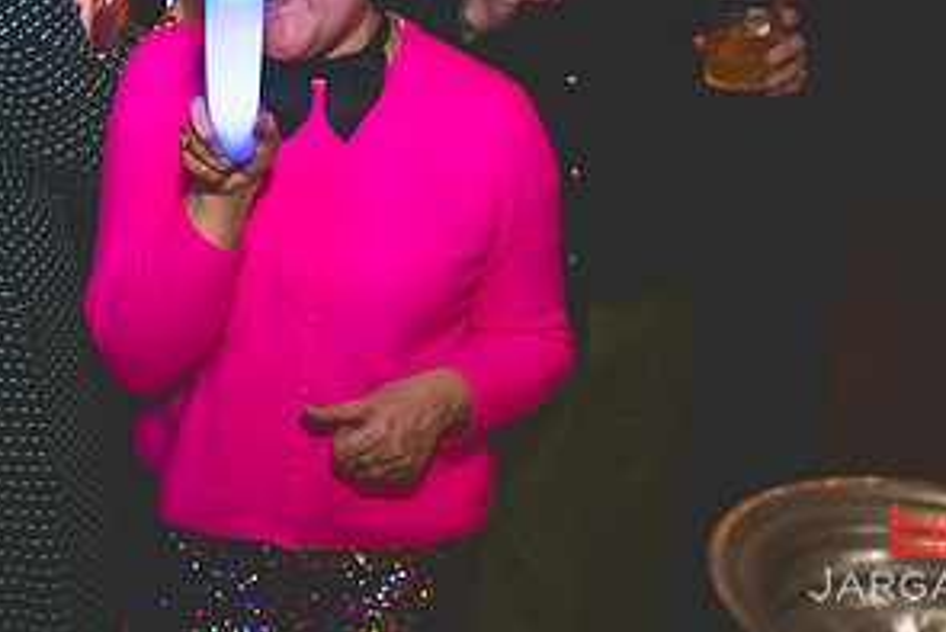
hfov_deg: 38.8
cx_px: 186
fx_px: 1288
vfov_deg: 26.5
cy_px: 50
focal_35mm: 49
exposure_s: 1/100
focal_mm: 24.5
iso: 3200
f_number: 2.8
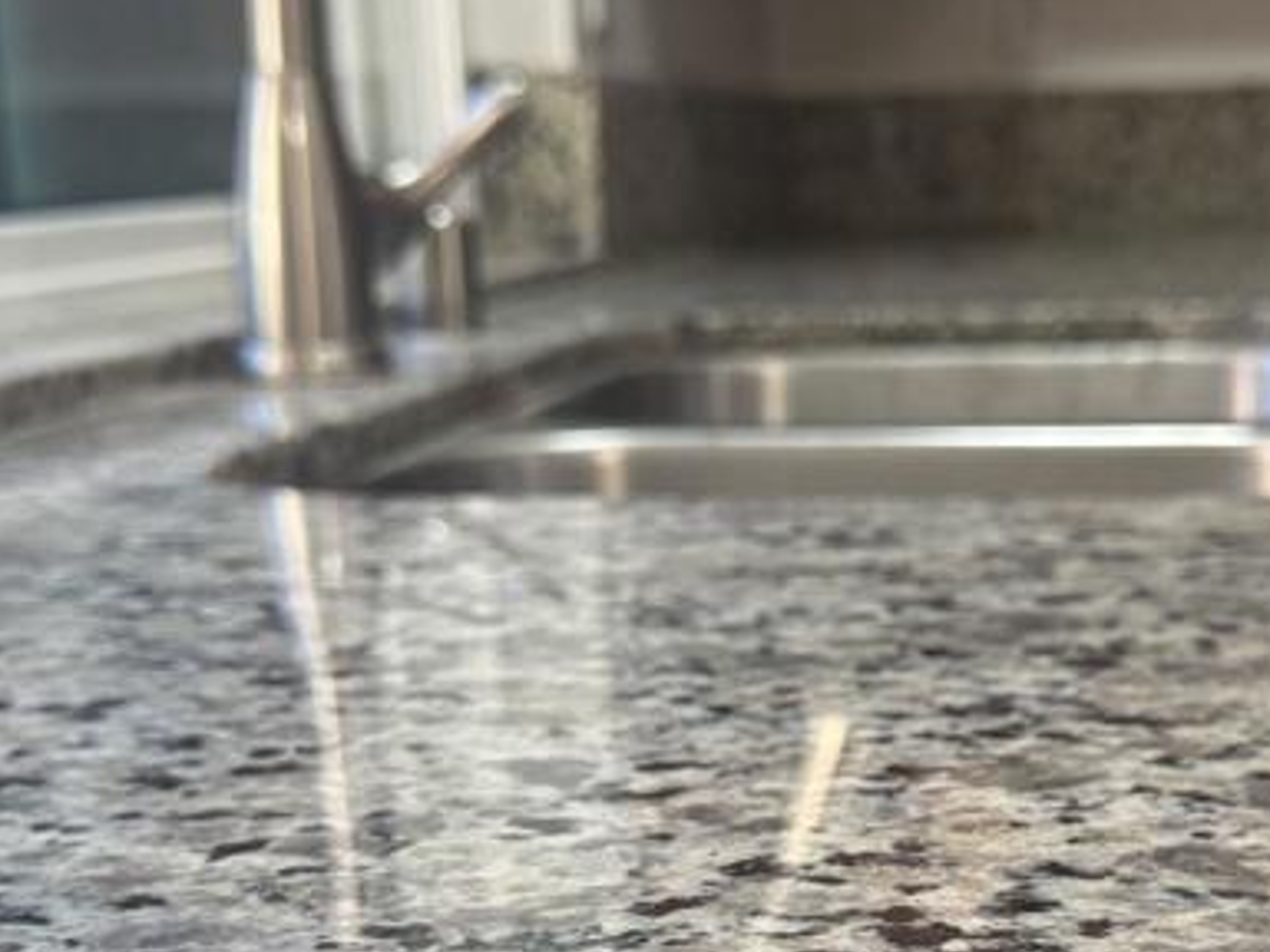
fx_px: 2348
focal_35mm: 64
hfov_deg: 29.9
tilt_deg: -15.6
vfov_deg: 22.6
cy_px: 760
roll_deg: +0.8
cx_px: 893
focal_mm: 6.76
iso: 160
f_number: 1.78
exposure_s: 1/60
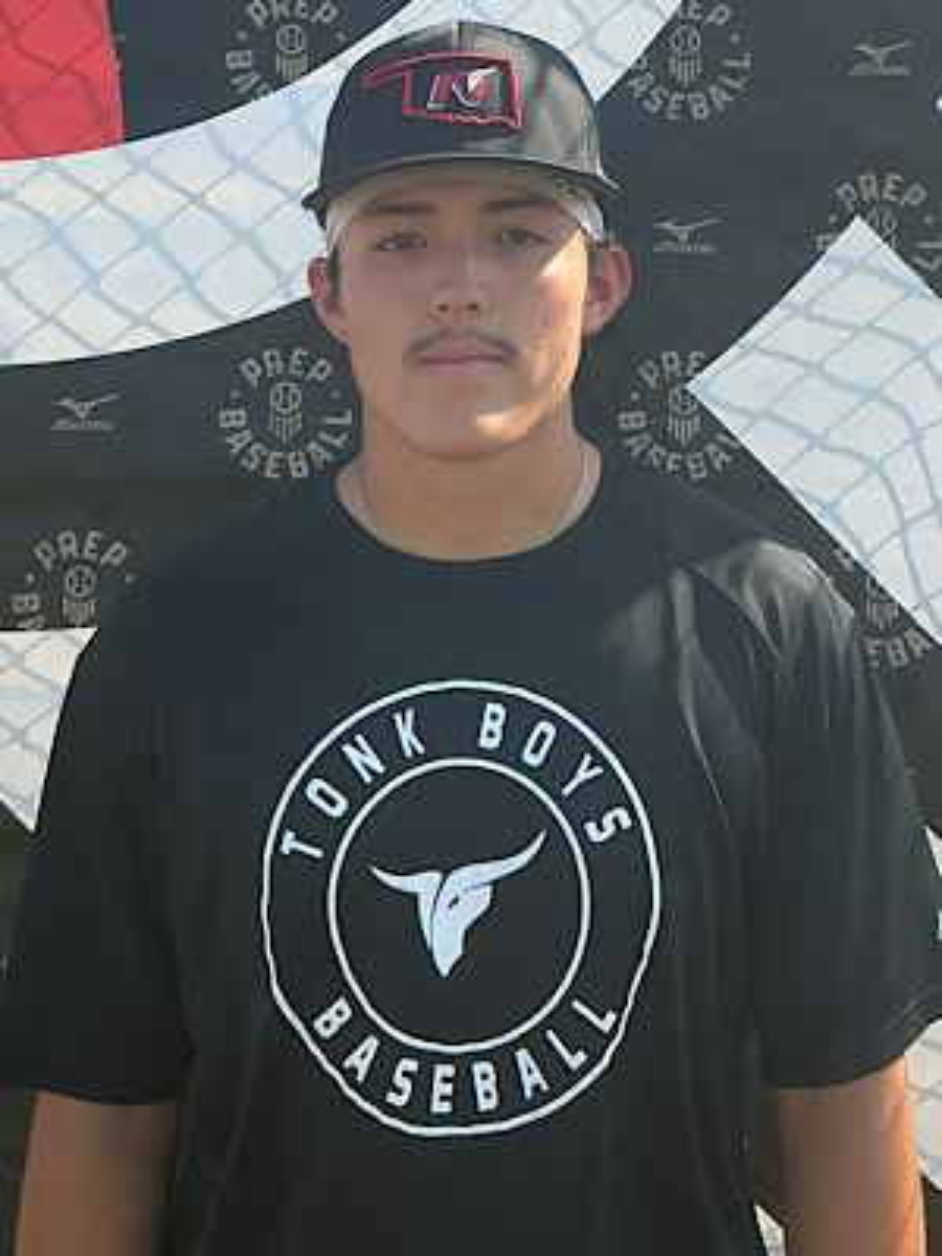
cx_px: 471
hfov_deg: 48.2
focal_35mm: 29
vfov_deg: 61.7
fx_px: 1052
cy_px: 628
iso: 25
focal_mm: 3
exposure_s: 1/912
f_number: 1.8
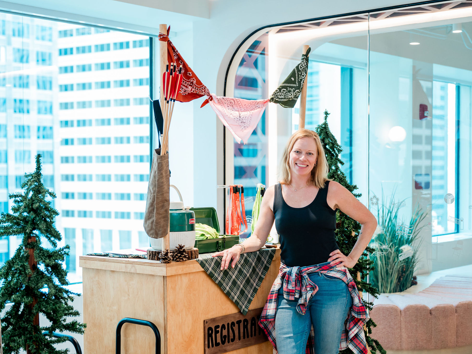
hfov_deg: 37.5
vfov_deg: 28.6
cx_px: 219
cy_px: 177
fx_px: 695
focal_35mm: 51
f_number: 2.8
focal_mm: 47
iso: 1000
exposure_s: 1/160
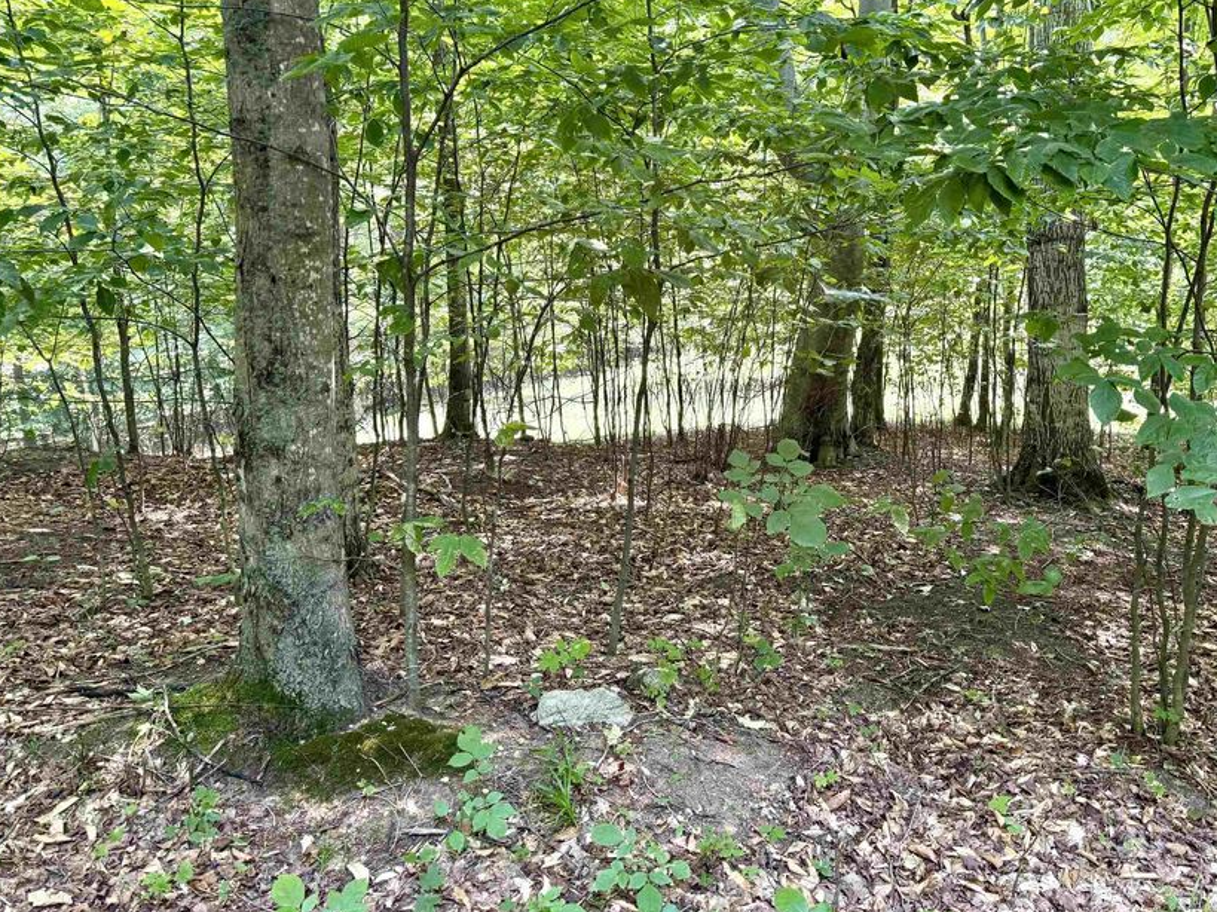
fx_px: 1055
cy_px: 374
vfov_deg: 46.6
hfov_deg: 59.4
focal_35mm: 30
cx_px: 743
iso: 125
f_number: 1.78
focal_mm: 6.76
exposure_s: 1/121
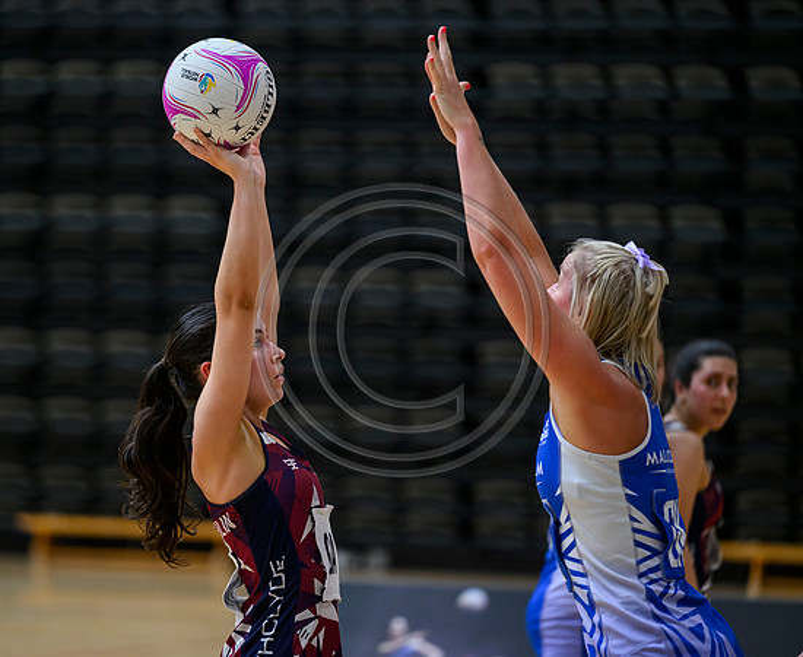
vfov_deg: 6.9
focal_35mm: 229
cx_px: 310
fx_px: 5479
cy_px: 328
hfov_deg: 8.4
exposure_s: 1/1250
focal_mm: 200
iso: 3200
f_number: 3.2
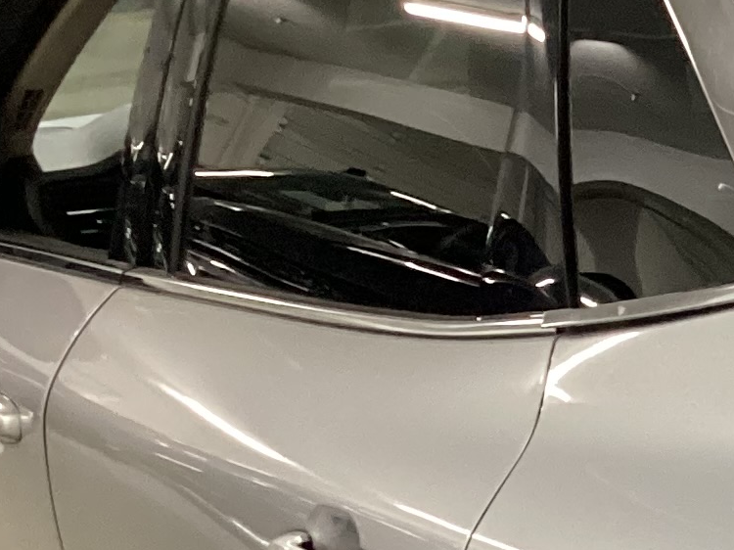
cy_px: 750
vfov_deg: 10.7
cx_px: 1317
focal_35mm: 135
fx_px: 2862
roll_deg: +0.8
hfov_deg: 13.2
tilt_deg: -19.8
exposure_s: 1/50
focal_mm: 3.3
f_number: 2.4
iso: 320
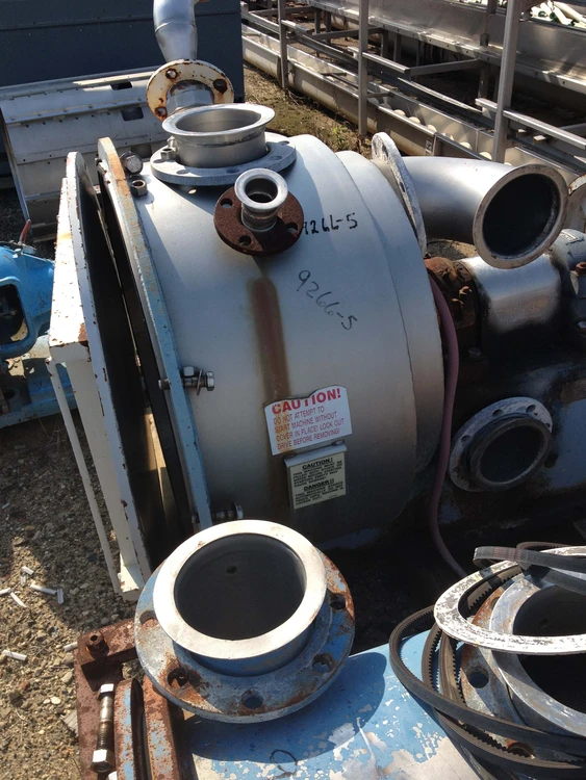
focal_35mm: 35
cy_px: 390
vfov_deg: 52.6
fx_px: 790
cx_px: 293
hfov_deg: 40.7
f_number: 2.4
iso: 64
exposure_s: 1/1082
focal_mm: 4.28
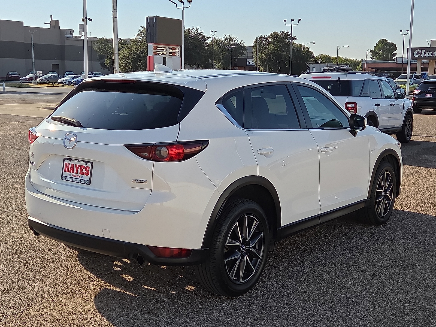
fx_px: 567
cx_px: 218
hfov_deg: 42.1
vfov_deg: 32.2
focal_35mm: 45
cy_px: 164
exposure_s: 1/2000
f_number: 1.8
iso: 25
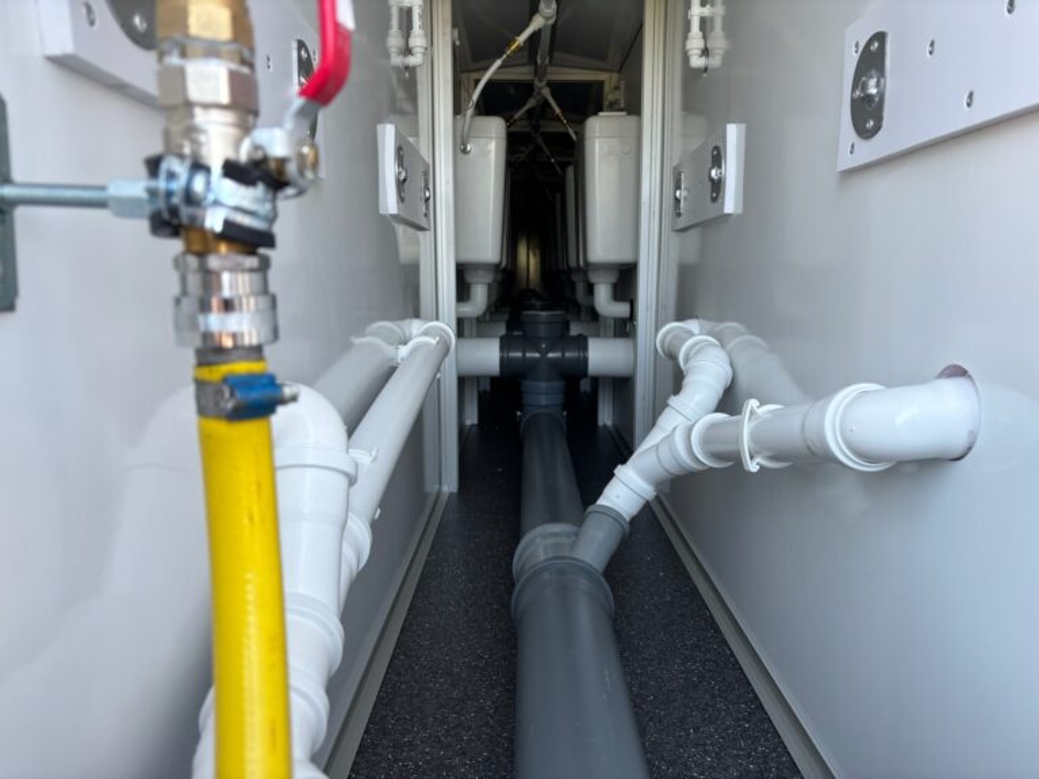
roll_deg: +0.0
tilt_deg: -7.5
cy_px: 390
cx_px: 520
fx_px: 780
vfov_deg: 53.1
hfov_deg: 67.3
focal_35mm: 26
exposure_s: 1/121
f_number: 1.6
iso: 50
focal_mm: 5.96
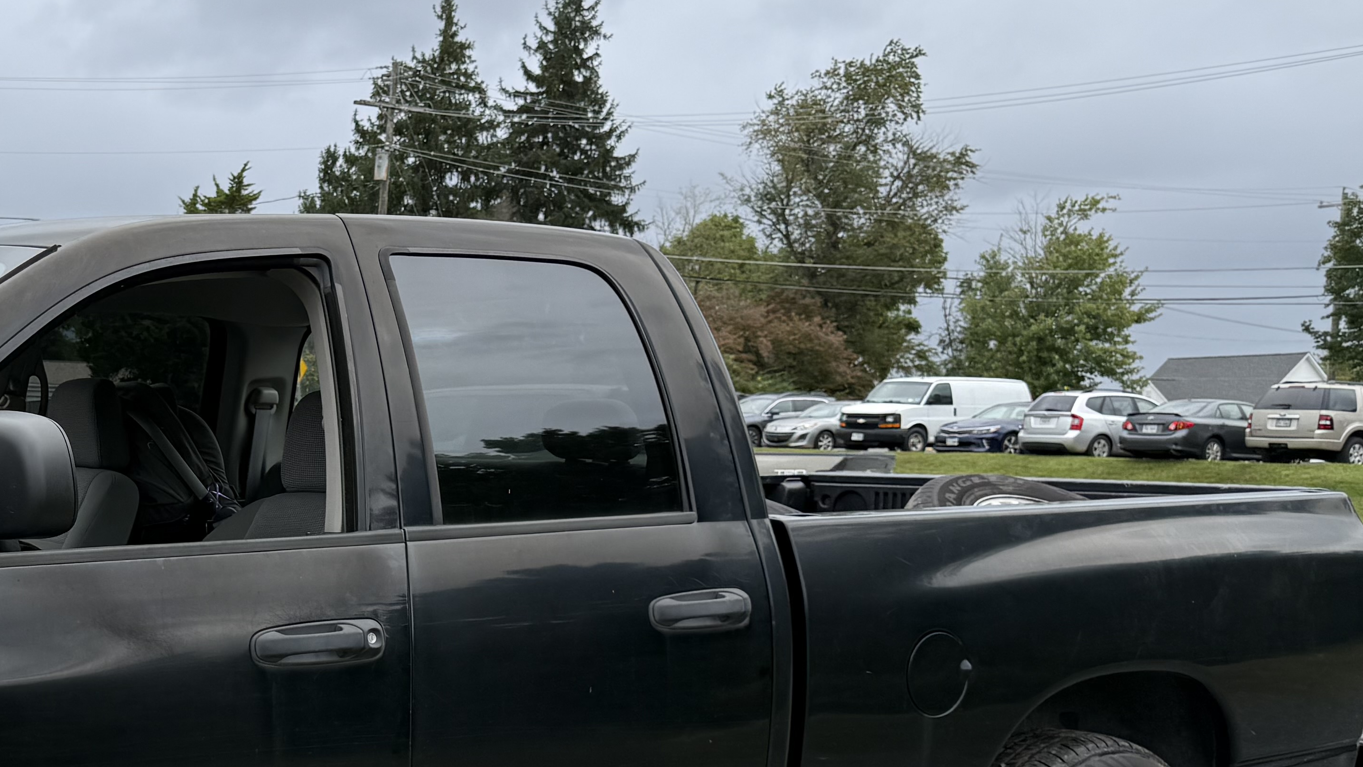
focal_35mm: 52
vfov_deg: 22.9
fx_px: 1879
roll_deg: -1.2
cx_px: 92
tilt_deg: -2.9
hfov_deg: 36.9
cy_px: 569
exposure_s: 1/2907
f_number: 1.78
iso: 80
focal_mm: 6.76
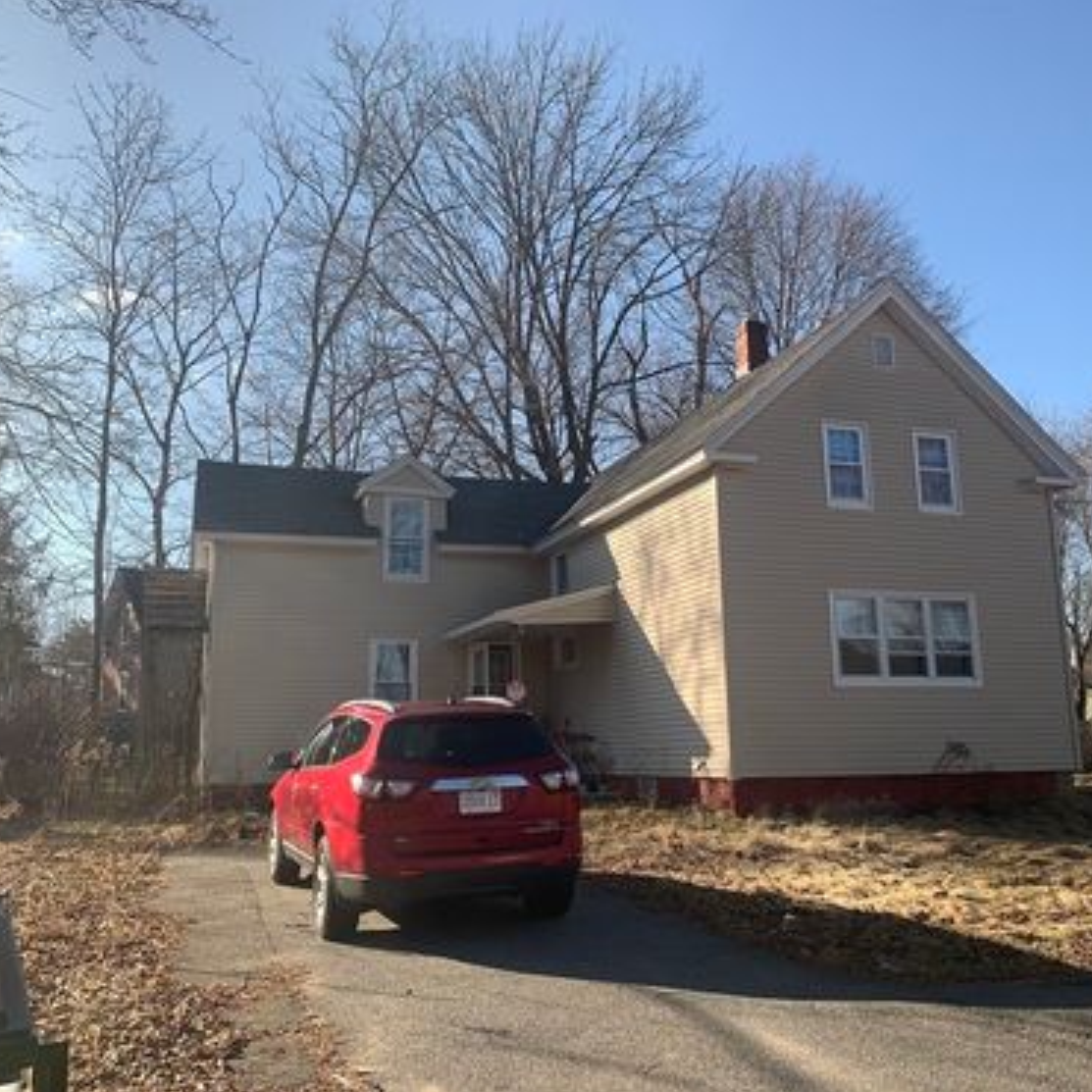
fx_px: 1106
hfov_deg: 52.5
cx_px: 595
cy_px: 546
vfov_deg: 52.5
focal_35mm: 31
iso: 32
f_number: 1.8
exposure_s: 1/1447
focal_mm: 4.25
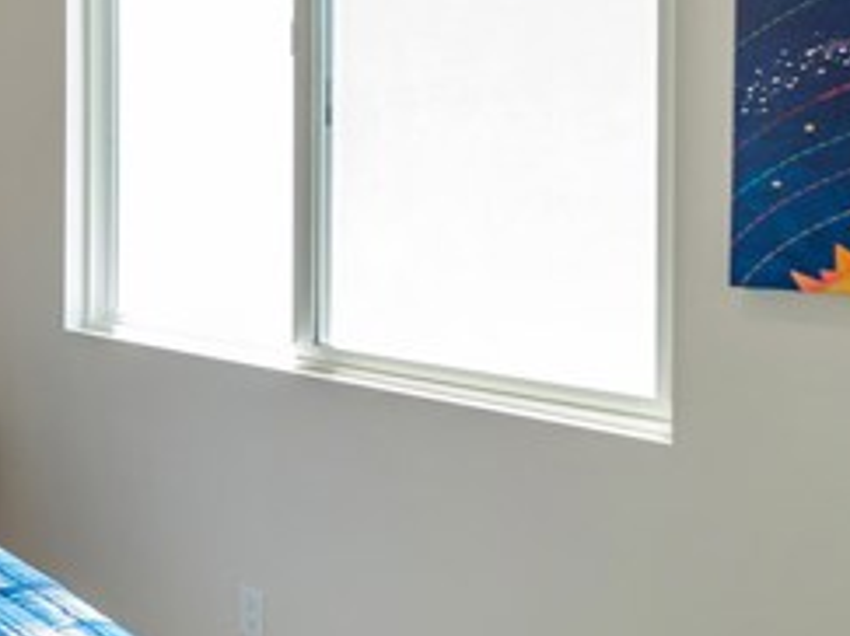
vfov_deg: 37.3
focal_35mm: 38
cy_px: 213
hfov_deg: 40.5
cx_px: -63
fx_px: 933
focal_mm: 10
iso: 320
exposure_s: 1/25
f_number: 7.1
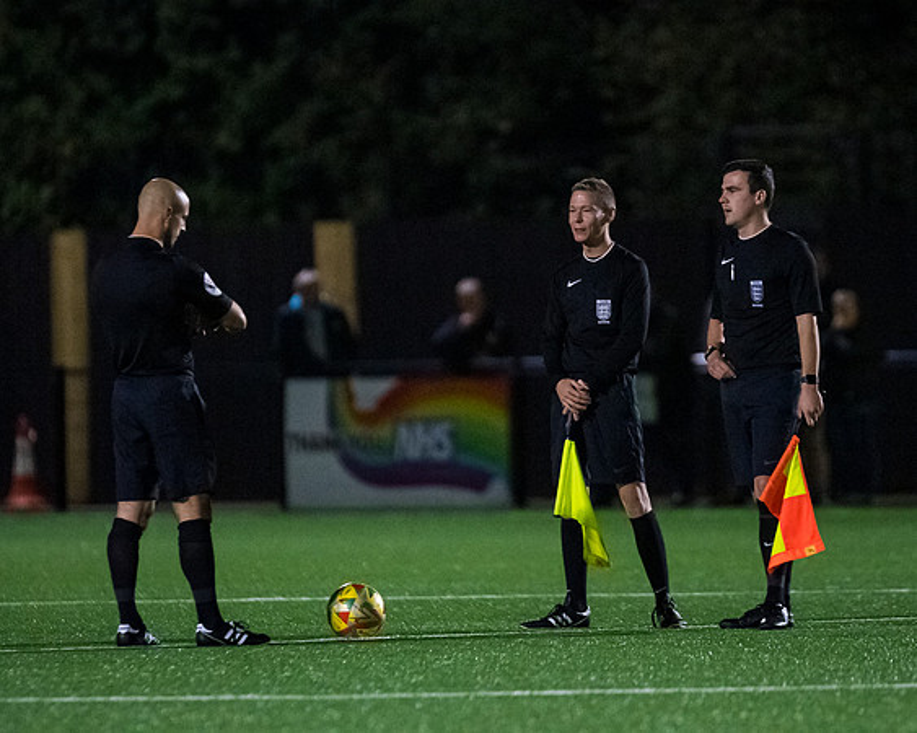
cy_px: 366
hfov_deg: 3.8
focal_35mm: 507
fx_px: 13749
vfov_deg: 3.1
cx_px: 495
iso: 5000
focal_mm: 300
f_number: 2.8
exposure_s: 1/1000
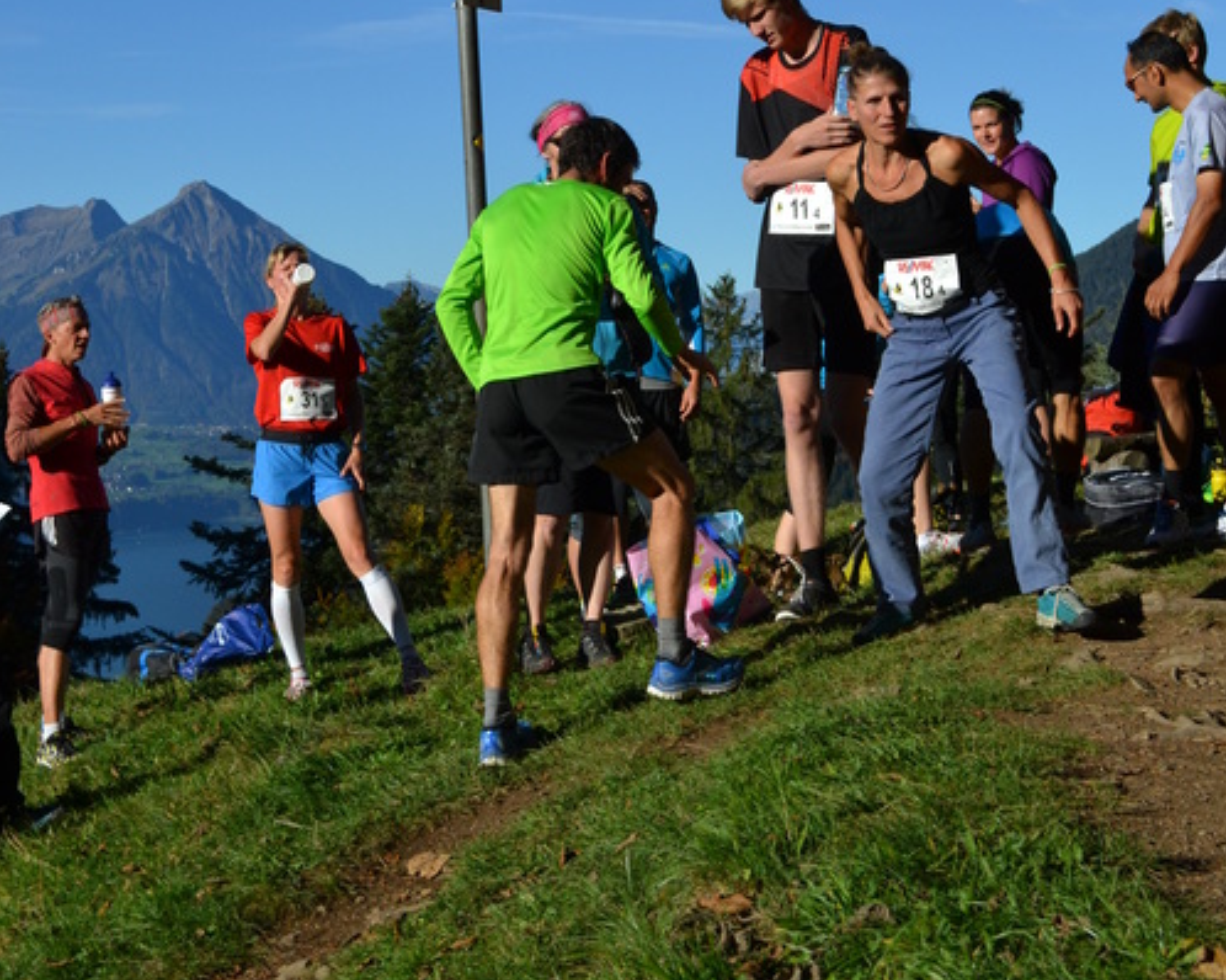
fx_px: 2466
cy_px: 169
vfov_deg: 22.1
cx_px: 612
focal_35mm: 68
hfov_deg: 27.9
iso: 400
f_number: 6.3
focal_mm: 32
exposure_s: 1/2000
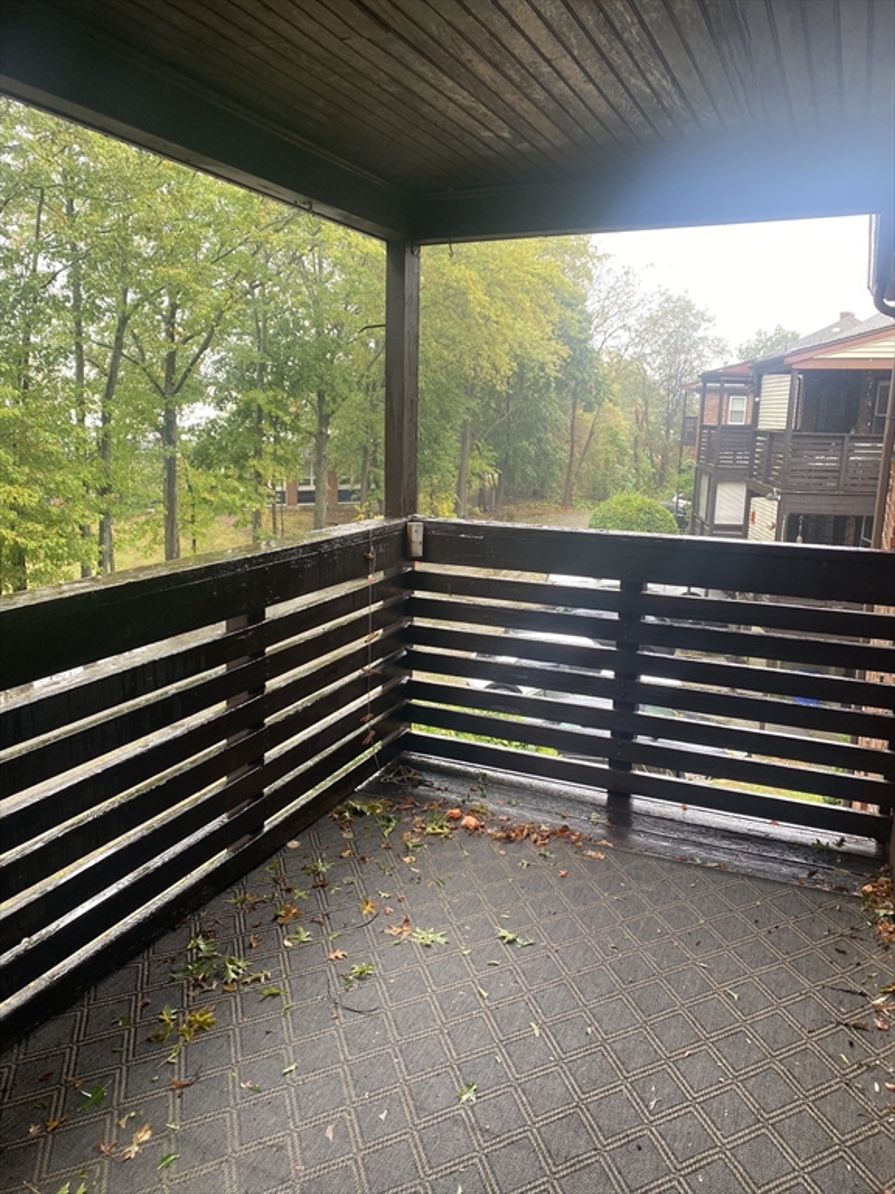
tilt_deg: -12.5
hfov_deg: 53.1
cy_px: 597
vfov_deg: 67.3
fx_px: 896
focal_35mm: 26
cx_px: 448
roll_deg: -1.0
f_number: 1.8
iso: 64
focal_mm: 4.25
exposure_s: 1/121
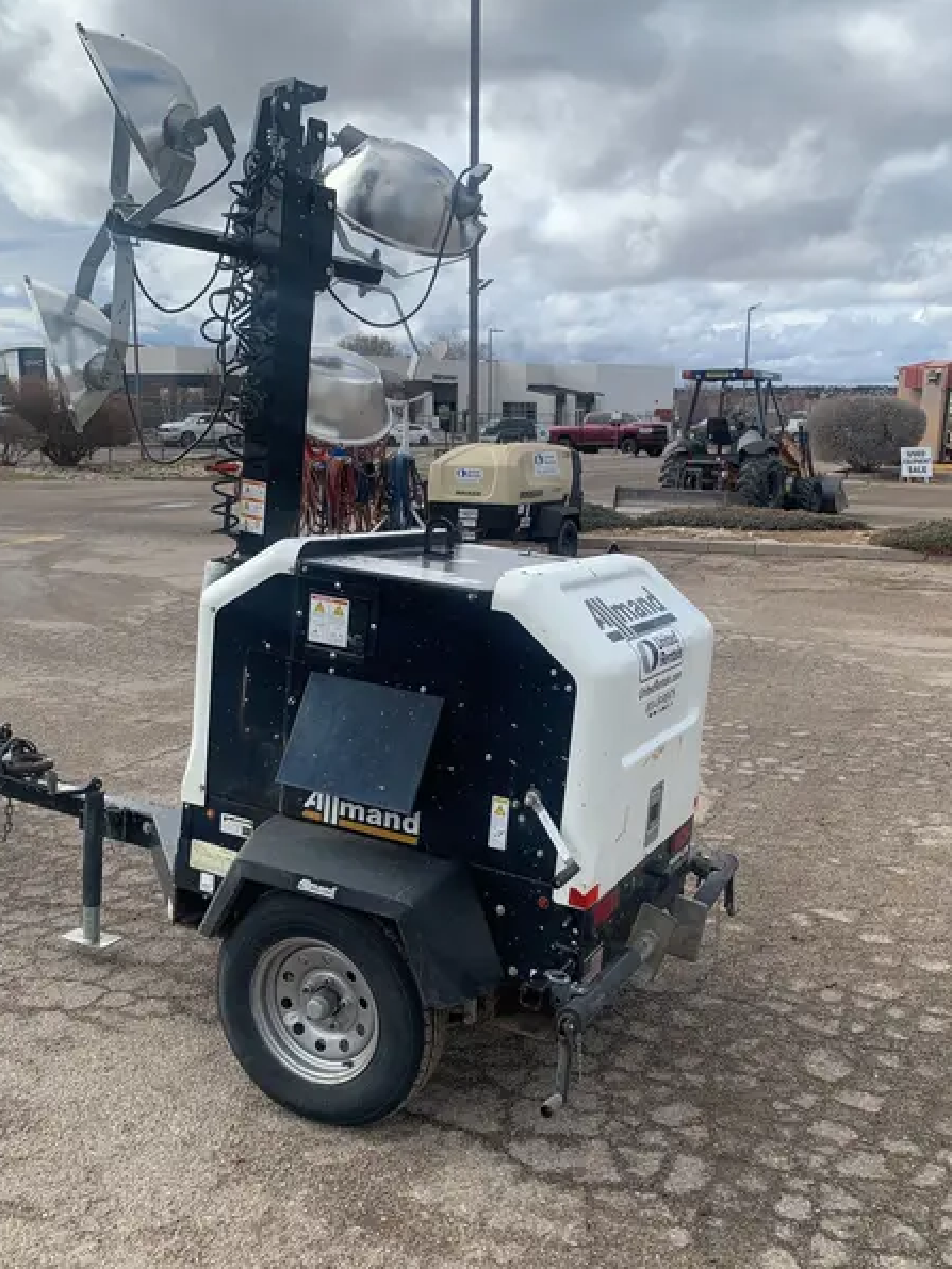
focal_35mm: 32
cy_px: 653
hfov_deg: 44.1
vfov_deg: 56.8
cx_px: 507
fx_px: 1173
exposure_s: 1/1585
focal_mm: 4.25
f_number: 1.8
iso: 25
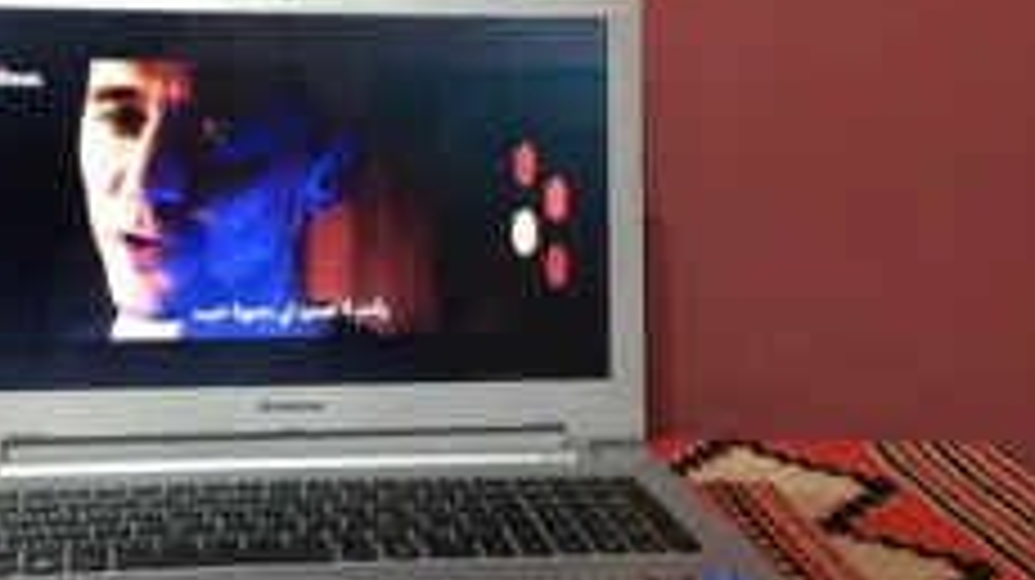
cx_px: 369
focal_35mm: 55
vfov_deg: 21.8
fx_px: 1508
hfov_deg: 37.6
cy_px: 297
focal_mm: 4.15
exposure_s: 1/17
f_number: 2.2
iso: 400
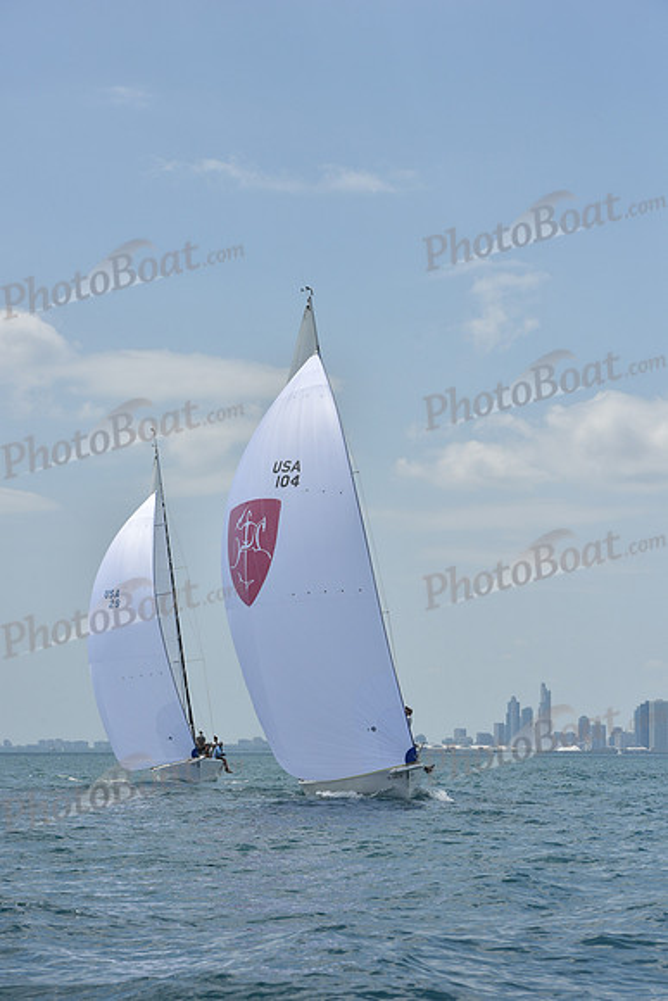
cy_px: 500
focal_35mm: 100
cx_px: 334
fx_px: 2781
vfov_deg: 20.4
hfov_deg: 13.7
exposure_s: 1/1250
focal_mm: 100
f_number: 9
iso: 250
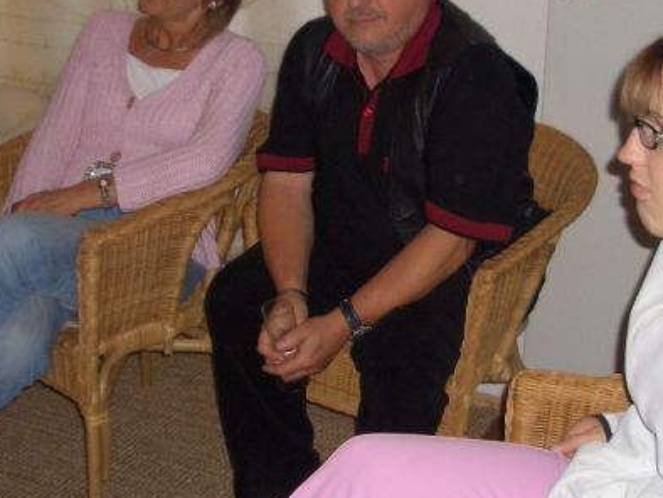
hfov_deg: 27.4
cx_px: 311
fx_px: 1361
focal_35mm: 71
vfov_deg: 20.7
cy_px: 242
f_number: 2.6
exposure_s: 1/60
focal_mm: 5.8
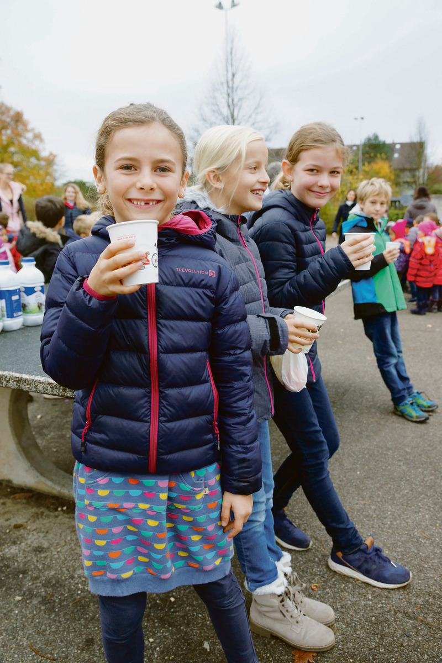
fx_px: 552
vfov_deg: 61.9
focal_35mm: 30
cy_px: 332
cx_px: 221
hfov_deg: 43.6
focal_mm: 20
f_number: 3.5
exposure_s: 1/125
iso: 640
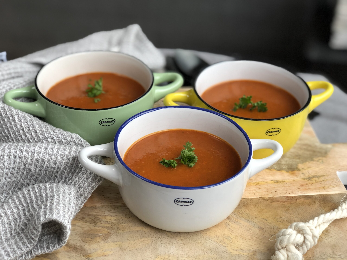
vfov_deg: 25.7
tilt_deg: -36.2
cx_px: 174
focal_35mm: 57
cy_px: 130
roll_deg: -0.6
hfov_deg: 33.8
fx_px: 571
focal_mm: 6.6
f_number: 2.8
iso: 25
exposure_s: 1/40
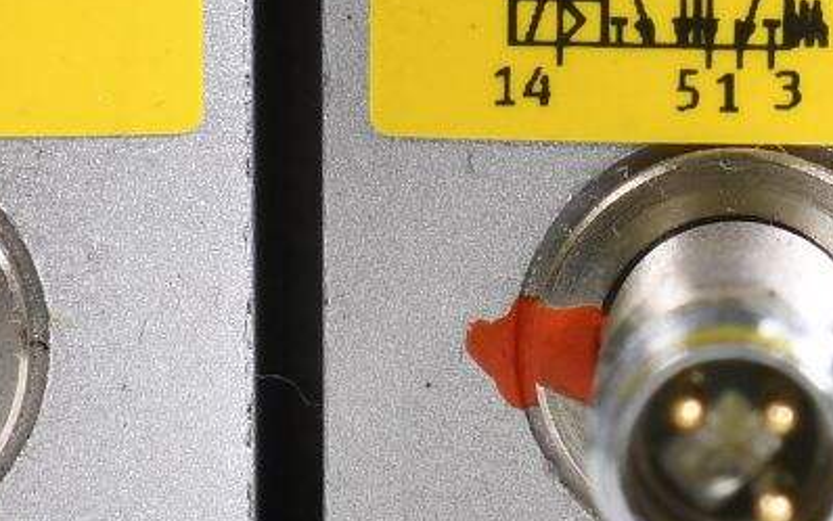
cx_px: 283
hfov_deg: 5.1
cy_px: 118
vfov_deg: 3.2
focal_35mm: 410
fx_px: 9310
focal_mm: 50
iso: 250
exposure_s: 1/20
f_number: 11
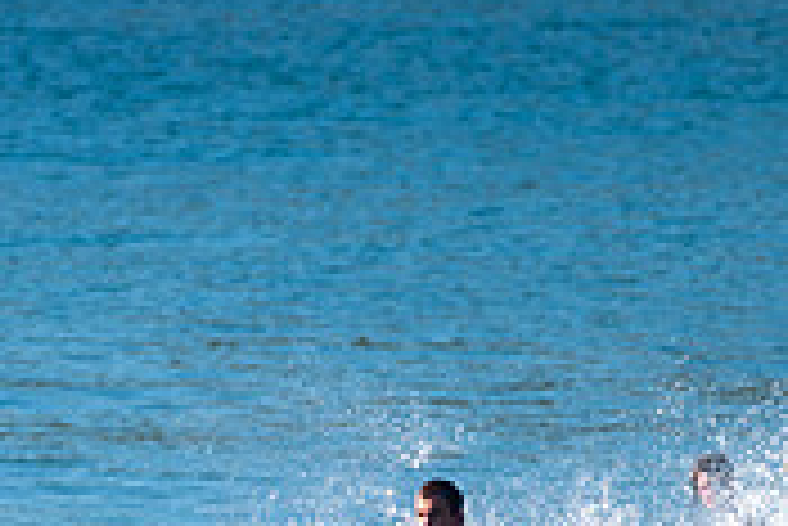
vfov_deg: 0.7
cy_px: 679
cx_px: 363
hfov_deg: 1.0
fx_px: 43440
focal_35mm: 1983
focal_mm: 500
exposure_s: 1/320
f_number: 5.6
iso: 31
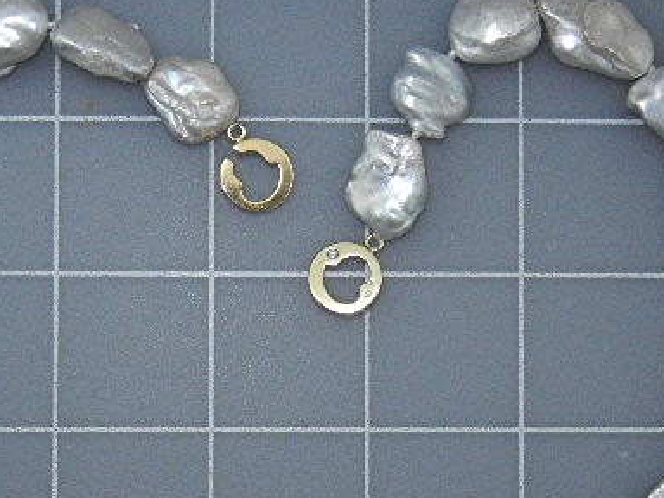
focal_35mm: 65
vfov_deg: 22.4
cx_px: 270
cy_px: 363
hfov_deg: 29.8
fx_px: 1247
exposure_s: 1/30
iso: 675
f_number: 7.4
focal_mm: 7.1
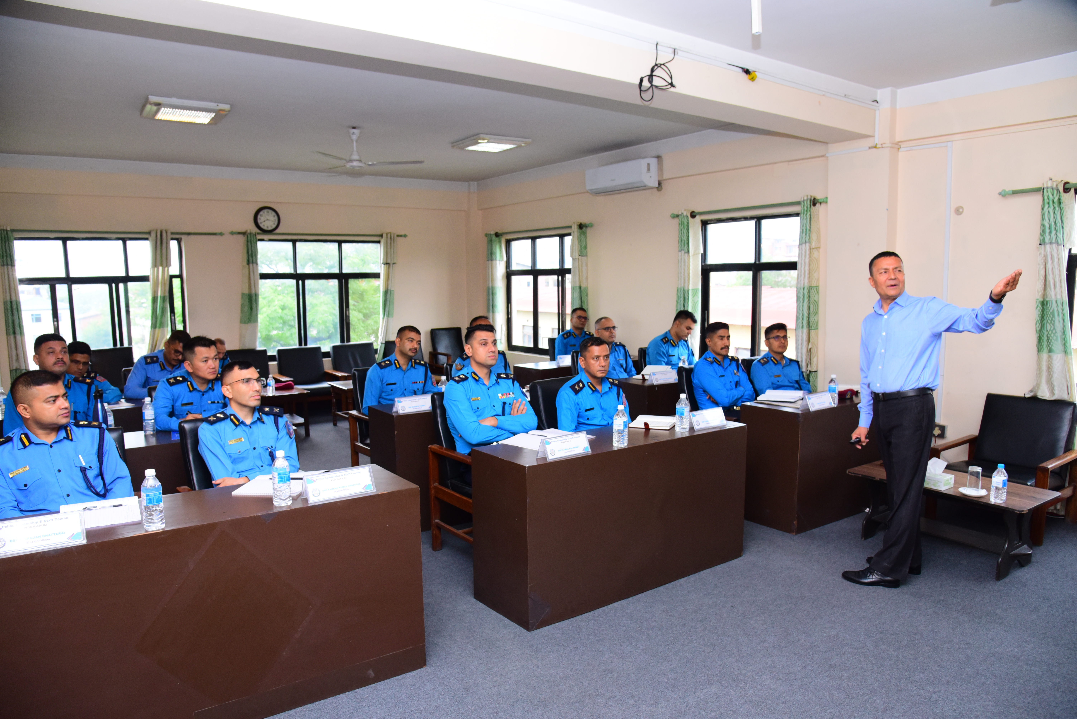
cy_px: 360
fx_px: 718
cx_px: 538
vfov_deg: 53.2
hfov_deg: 73.7
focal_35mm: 24
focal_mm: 24
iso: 2000
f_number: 5.6
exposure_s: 1/160
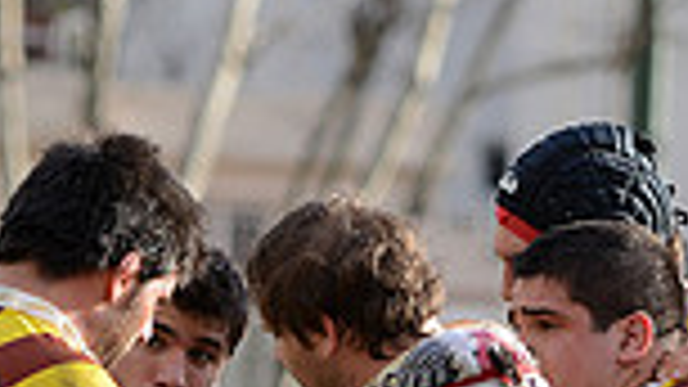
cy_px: 844
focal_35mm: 437
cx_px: 292
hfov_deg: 4.9
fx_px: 7971
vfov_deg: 2.8
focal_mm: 110
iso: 320
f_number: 2.8
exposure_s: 1/1000
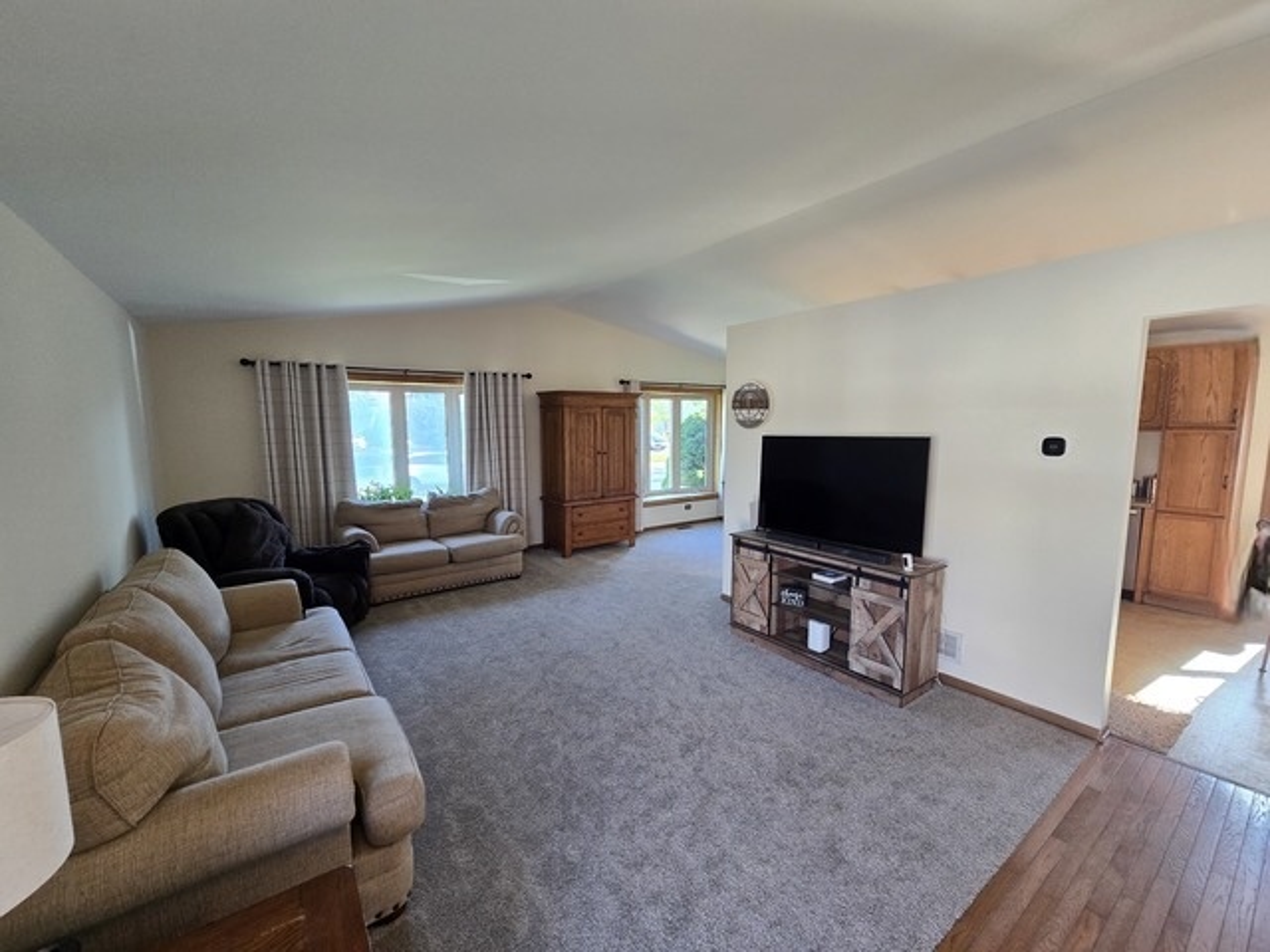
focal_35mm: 13
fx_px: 477
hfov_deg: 106.2
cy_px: 476
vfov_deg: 89.9
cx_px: 635
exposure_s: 1/60
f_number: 2.2
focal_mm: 2.2
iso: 160
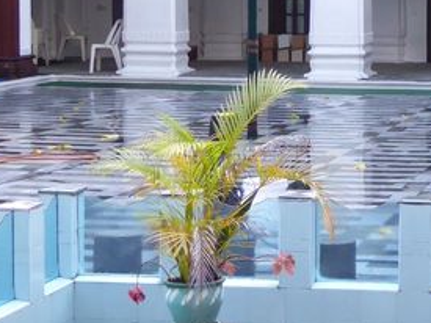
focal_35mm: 134
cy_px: 100
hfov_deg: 14.2
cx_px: 555
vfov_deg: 11.0
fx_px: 1668
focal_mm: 7.8
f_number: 3.9
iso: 320
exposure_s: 1/60
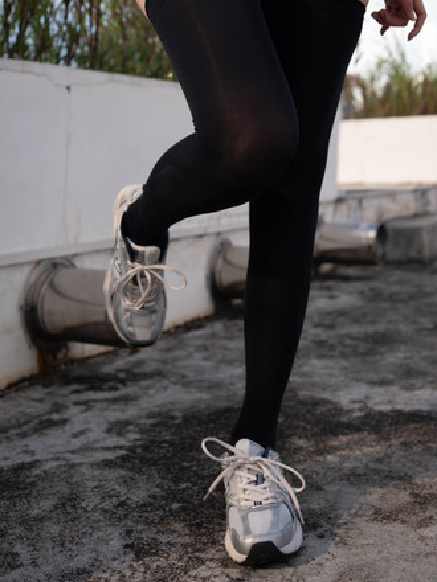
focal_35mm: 49
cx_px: 235
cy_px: 163
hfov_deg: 29.7
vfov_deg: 38.1
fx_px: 825
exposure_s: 1/320
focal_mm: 35
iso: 50
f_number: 4
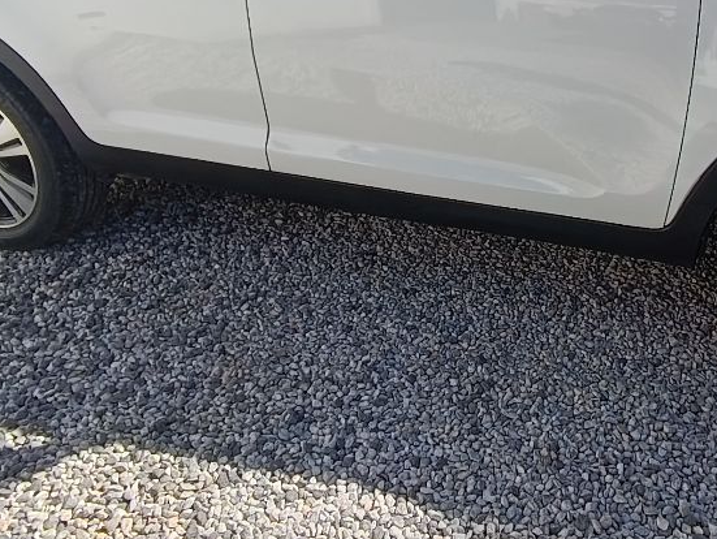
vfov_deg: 38.1
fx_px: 767
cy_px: 164
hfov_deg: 49.1
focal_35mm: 37
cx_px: 489
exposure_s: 1/768
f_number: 2.2
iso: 106
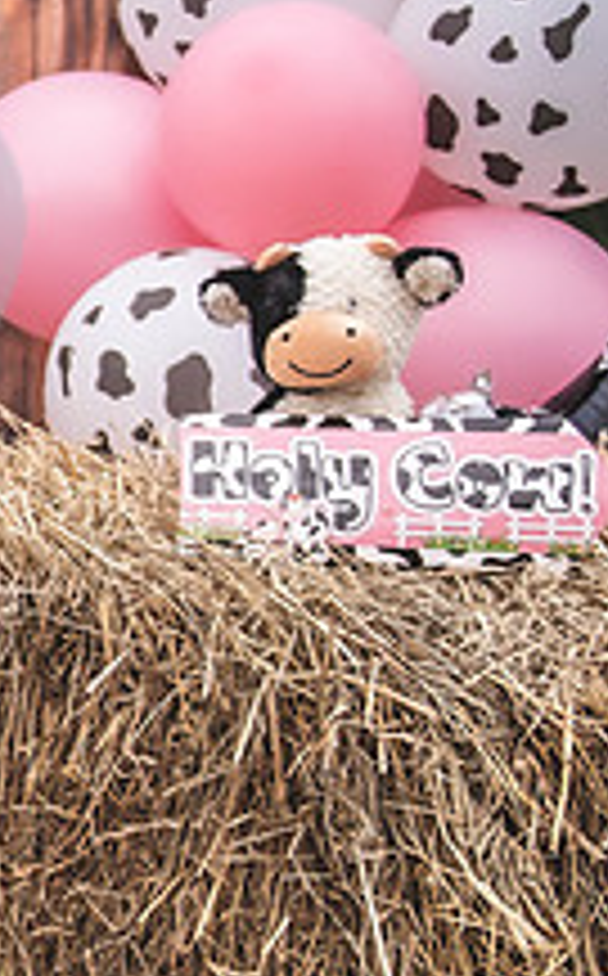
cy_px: 569
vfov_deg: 21.0
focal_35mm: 99
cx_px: -530
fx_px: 2633
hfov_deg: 12.0
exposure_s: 1/320
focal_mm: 28
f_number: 2.8
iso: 100
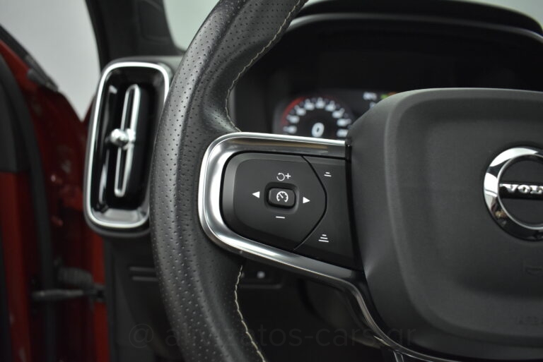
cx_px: 272
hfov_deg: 67.4
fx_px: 407
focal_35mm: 27
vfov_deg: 48.0
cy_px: 181
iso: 1600
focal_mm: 18
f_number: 3.5
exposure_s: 1/80
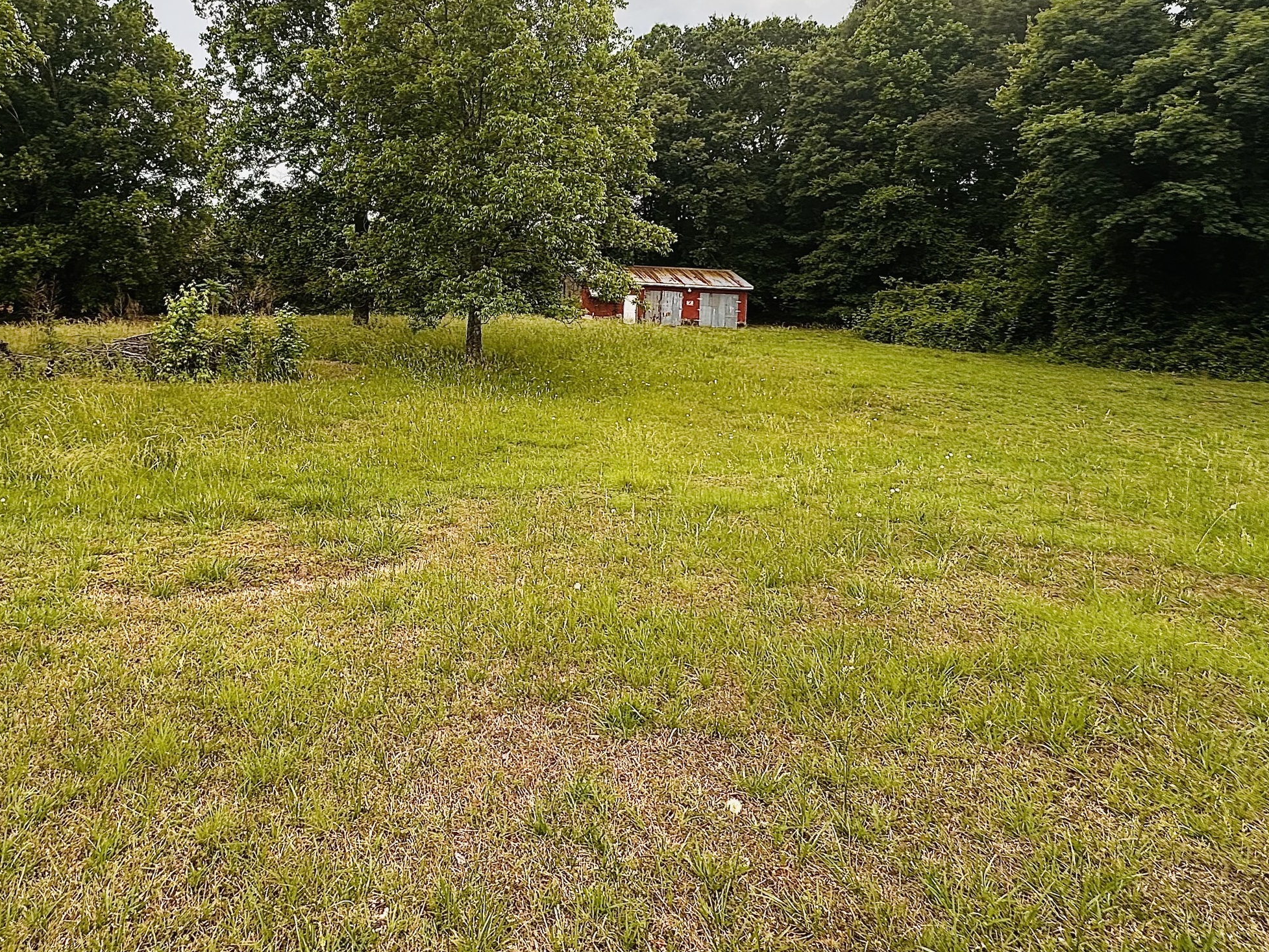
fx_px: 806
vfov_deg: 59.9
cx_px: 480
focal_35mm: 22
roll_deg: -3.3
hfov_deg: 75.1
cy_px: 332
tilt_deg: -2.6
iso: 40
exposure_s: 1/222
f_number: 2.2
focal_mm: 2.22
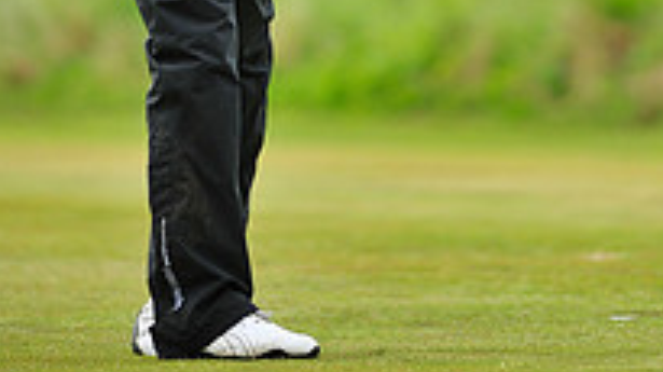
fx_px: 12087
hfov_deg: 3.1
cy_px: -301
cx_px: 338
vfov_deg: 1.8
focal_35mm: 688
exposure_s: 1/3200
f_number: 4
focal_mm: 300
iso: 400
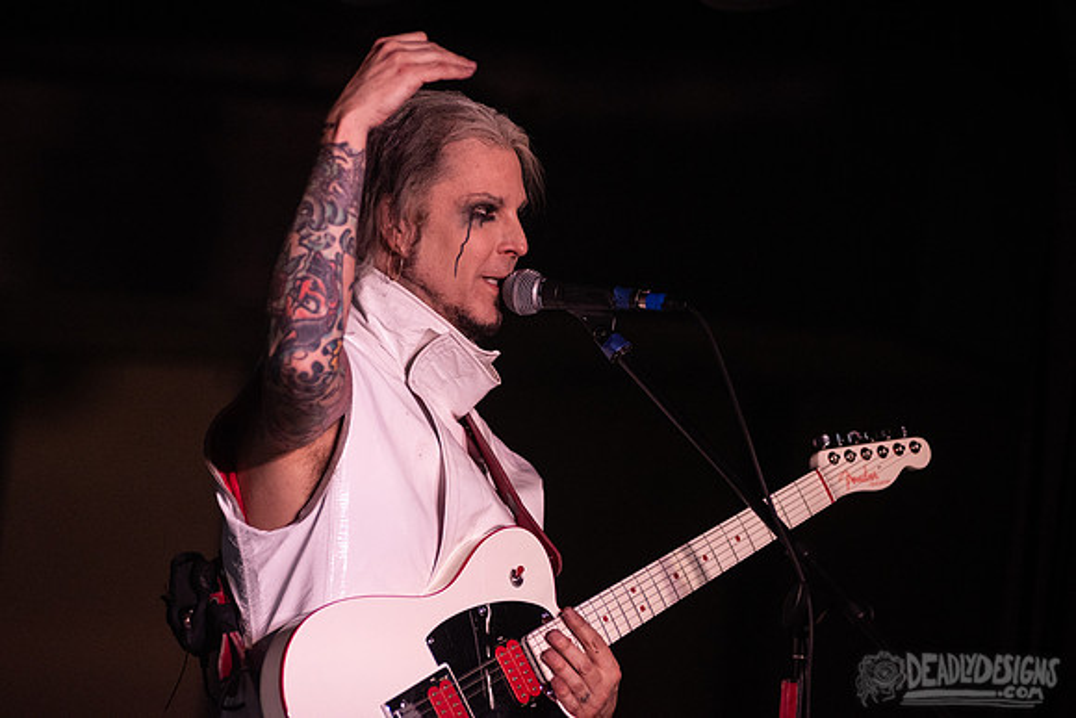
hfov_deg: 12.5
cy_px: 313
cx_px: 469
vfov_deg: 8.4
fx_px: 4892
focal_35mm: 164
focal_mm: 145
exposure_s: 1/160
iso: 2000
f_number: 3.5
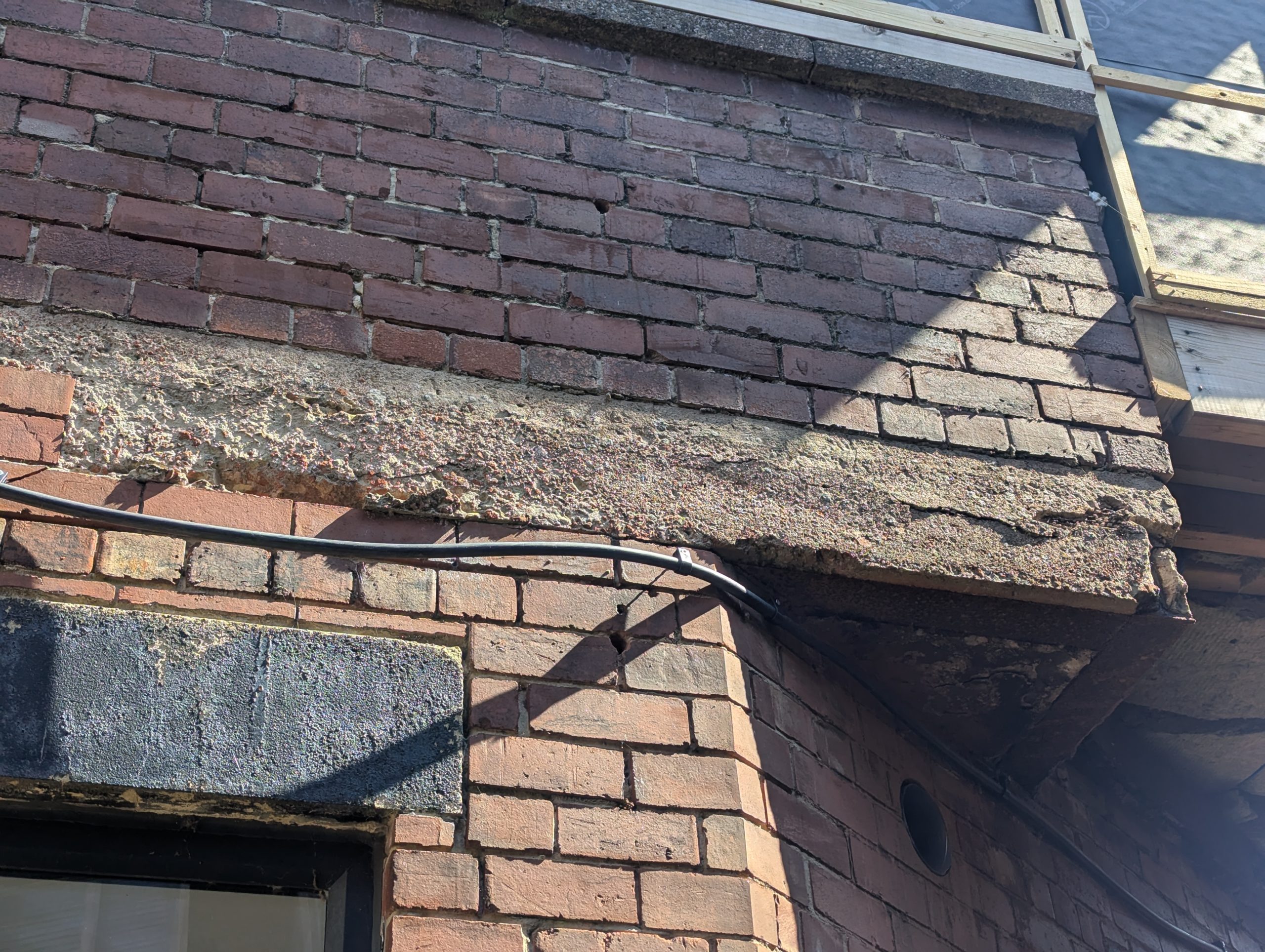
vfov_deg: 30.3
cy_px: 476
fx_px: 1757
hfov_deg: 39.6
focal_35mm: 48
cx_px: 632
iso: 41
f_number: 1.85
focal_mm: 6.81
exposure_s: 1/580
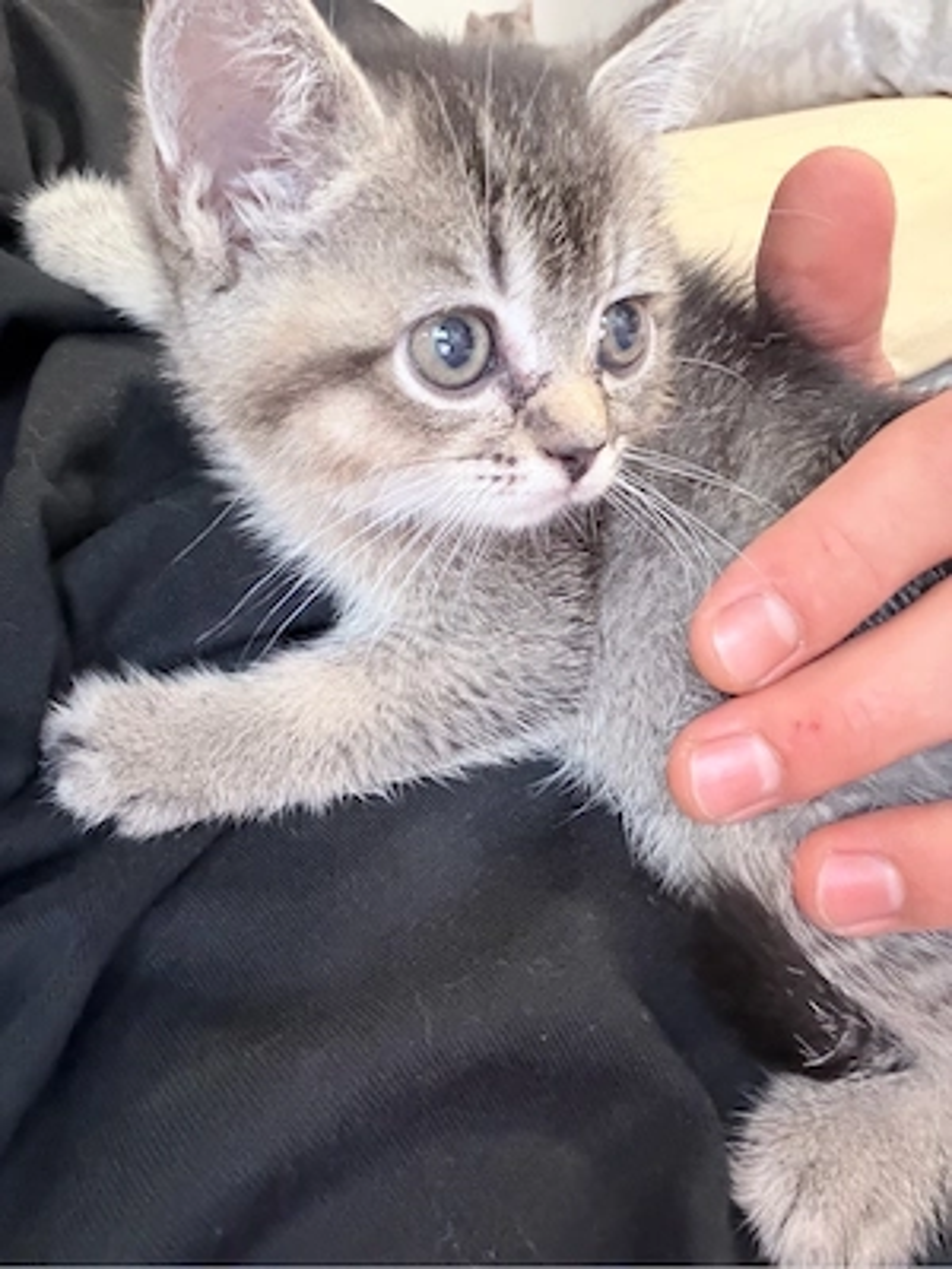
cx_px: 476
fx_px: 1100
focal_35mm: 30
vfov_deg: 60.0
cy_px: 634
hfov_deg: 46.8
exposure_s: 1/23
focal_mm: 2.71
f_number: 1.9
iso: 640
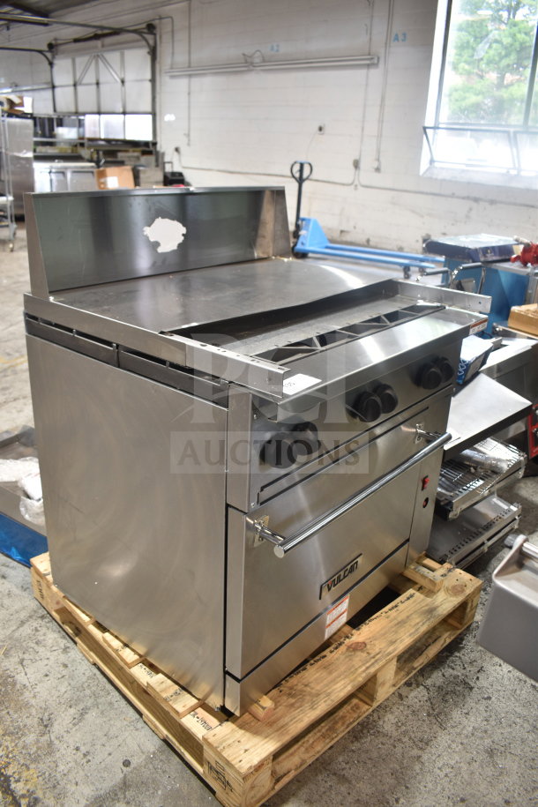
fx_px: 605
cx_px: 269
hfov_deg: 47.9
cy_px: 404
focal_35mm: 27
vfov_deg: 67.4
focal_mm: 18
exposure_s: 1/30
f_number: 3.5
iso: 200
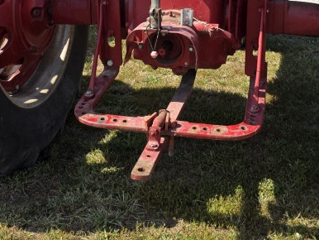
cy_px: 21
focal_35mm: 61
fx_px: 562
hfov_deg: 31.6
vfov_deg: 23.4
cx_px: 182
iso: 80
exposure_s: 1/2985
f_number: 1.7
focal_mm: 6.3
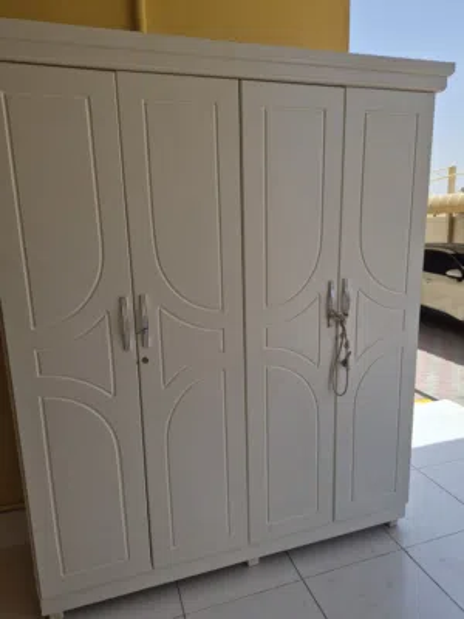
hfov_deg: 58.9
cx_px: 232
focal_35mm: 23
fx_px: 411
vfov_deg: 73.9
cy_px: 310
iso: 80
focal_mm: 5.4
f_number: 1.8
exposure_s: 1/3640
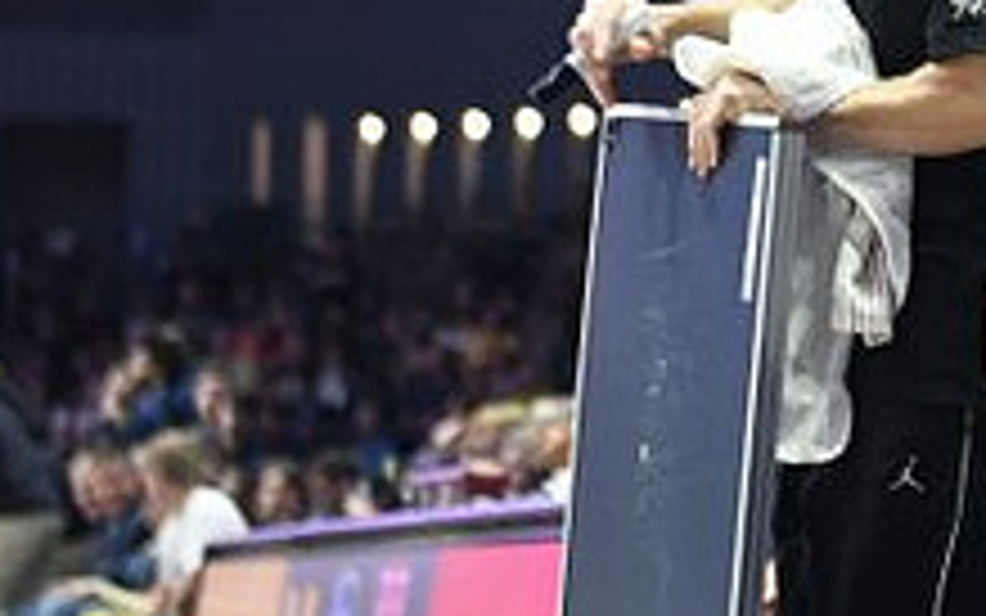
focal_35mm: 227
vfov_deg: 5.8
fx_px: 6101
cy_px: -34
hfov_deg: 9.1
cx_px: 1180
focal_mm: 70
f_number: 2.8
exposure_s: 1/400
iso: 4000
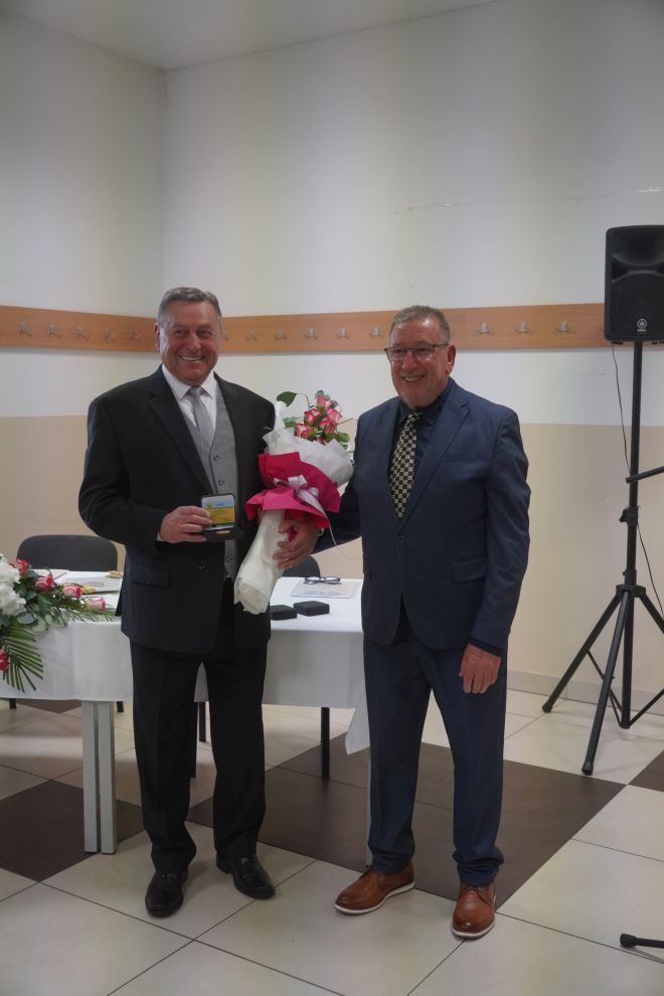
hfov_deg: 35.1
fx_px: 1050
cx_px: 332
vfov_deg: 50.8
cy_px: 498
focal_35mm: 38
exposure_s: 1/200
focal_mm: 25.3
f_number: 3.2
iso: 1250
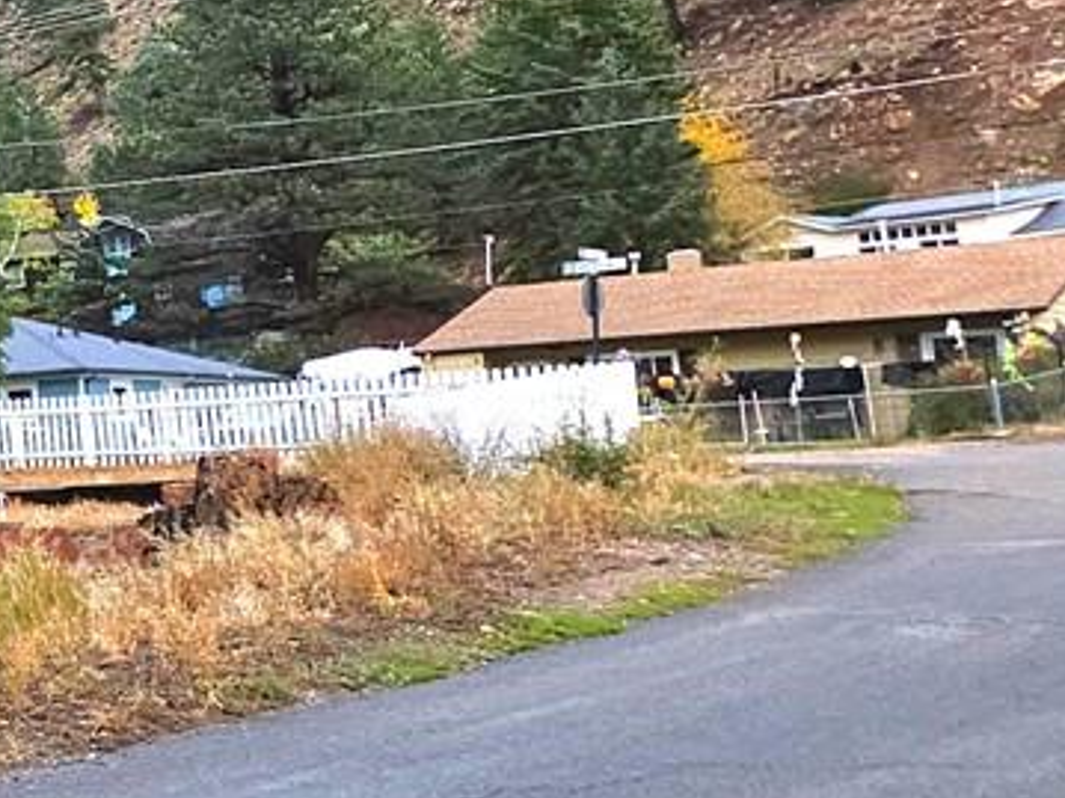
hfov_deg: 20.5
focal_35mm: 58
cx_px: -940
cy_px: 356
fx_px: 1784
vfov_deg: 25.2
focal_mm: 2.2
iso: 16
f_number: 1.9
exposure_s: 1/370
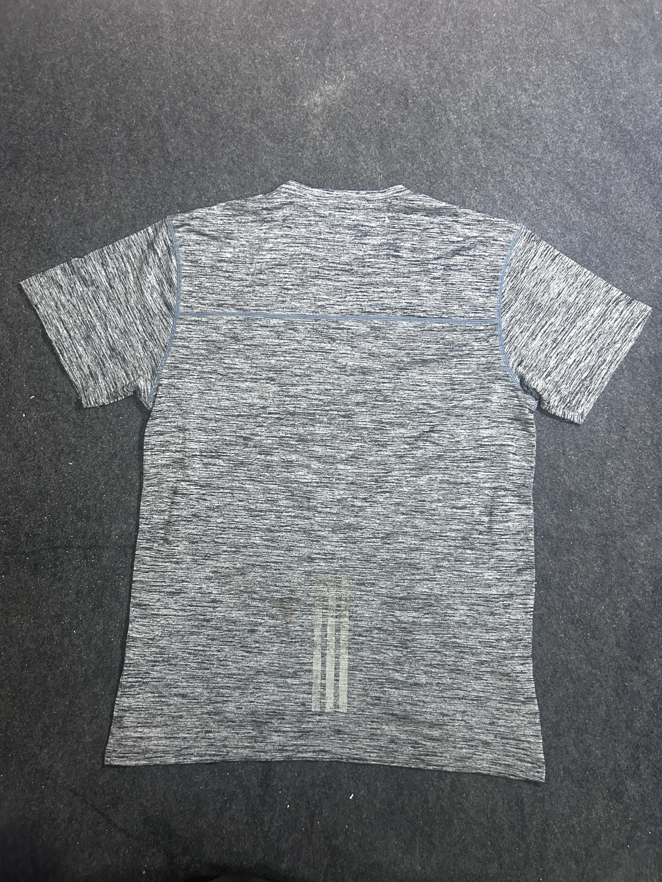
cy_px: 441
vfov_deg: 67.3
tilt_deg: -61.4
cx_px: 331
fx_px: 663
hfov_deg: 53.1
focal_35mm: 26
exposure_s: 1/50
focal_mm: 5.7
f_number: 1.5
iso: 250
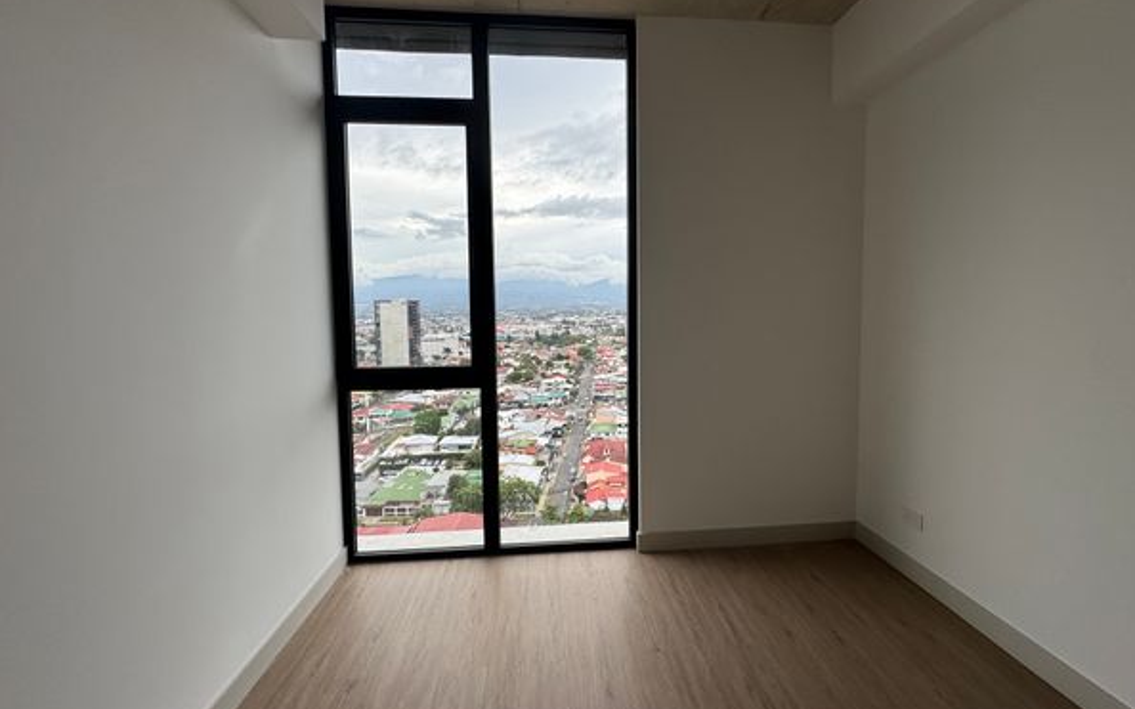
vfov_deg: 71.2
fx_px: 495
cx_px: 596
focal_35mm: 16
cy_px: 340
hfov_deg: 97.7
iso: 40
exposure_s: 1/359
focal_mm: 2.22
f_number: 2.2
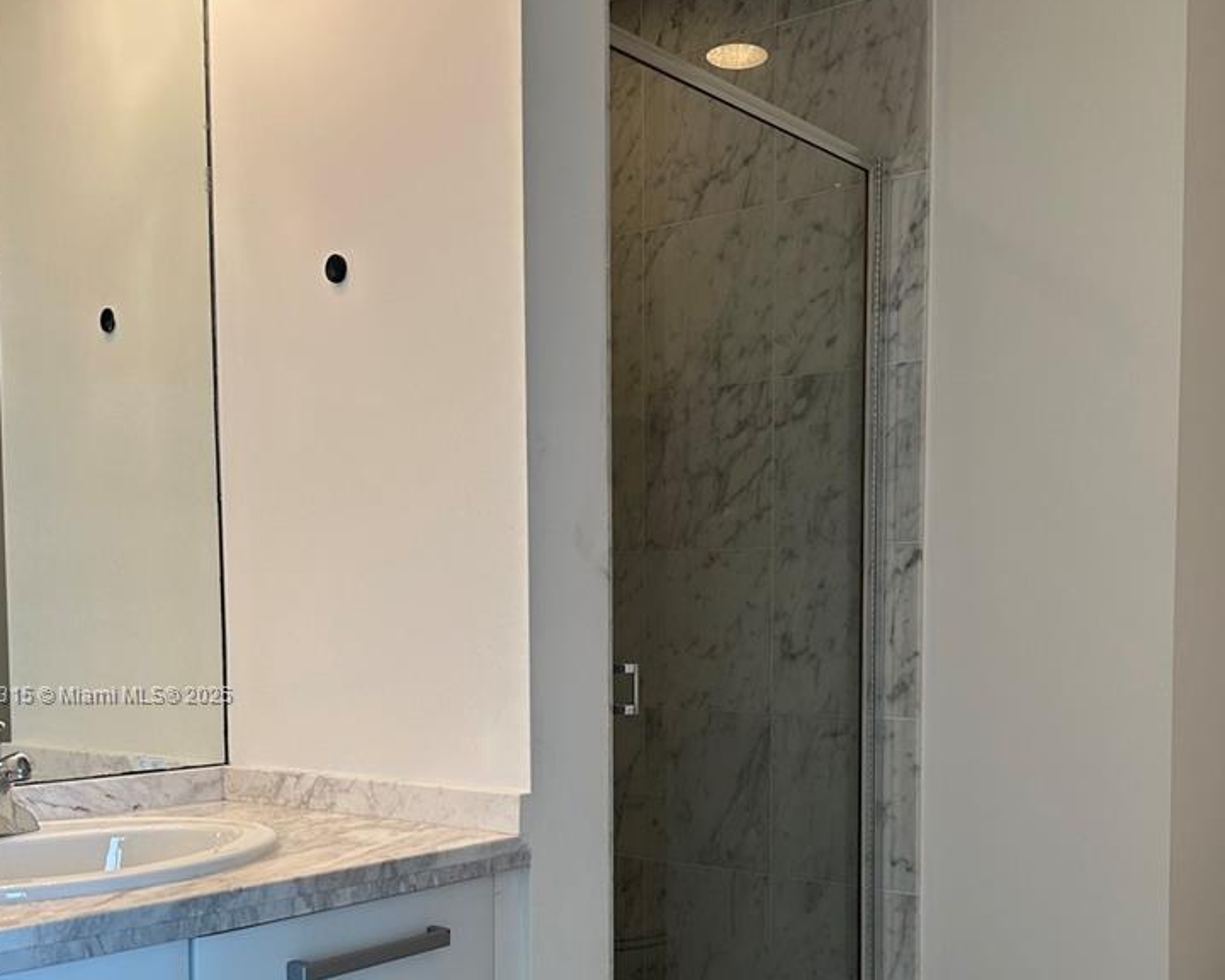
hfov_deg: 46.7
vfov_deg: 37.6
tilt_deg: -2.5
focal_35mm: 39
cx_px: 685
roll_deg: +0.1
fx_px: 1414
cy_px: 696
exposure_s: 1/120
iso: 64
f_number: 1.78
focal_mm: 6.86
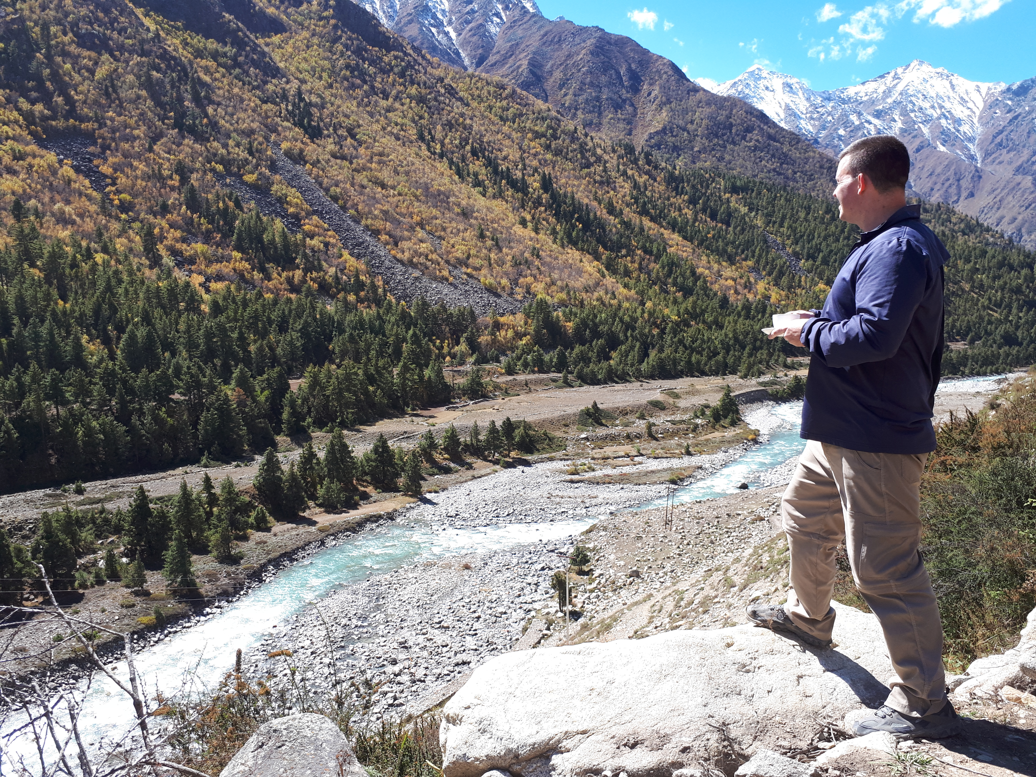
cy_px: 388
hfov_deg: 65.3
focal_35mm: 27
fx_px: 808
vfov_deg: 51.4
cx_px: 518
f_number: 1.9
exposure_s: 1/596
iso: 40
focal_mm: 3.6
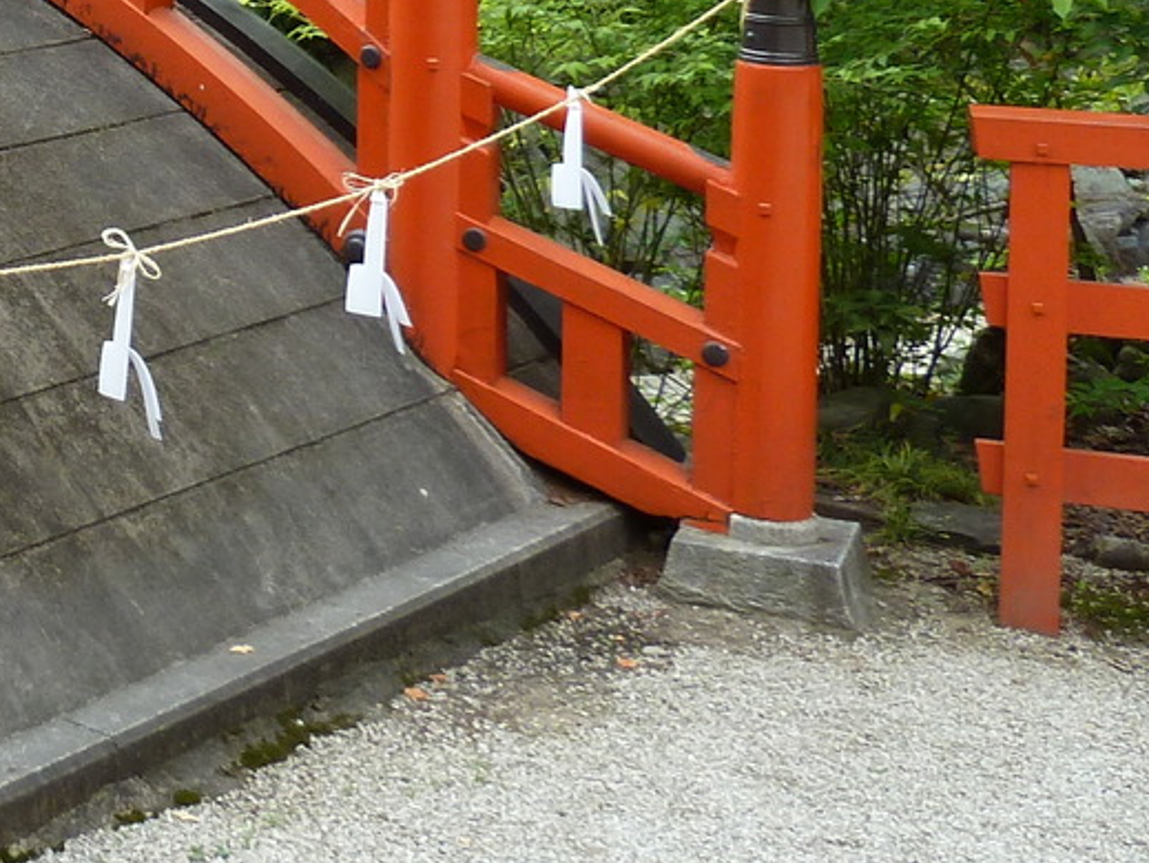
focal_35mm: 77
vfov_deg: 18.1
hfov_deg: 21.5
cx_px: -545
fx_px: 2558
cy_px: -210
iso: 80
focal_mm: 4.1
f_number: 3.3
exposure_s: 1/100
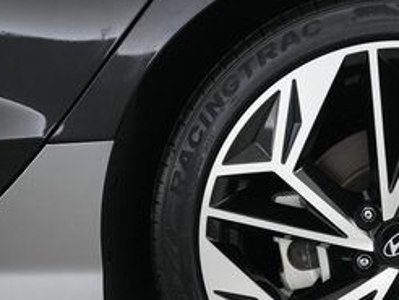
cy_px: 234
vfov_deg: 20.8
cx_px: 399
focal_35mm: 70
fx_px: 808
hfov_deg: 26.3
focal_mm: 28
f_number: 2.8
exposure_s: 1/160
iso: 4000
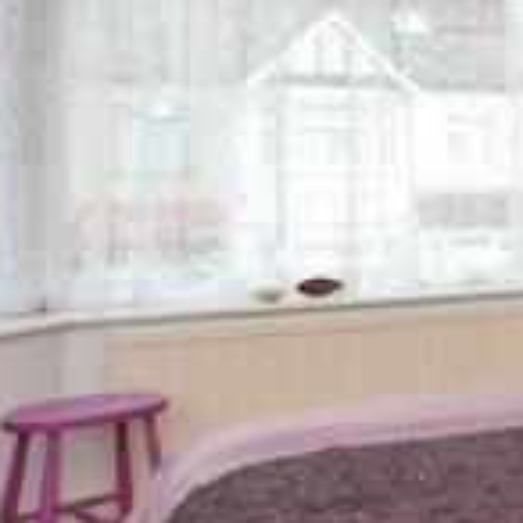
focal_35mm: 57
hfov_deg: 23.7
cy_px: 140
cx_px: 792
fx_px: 974
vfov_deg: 29.6
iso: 400
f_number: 13
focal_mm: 10
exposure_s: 1/40
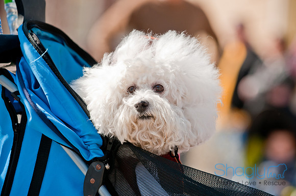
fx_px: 2032
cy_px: 98
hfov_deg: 8.3
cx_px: 148
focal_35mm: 248
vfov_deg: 5.5
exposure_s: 1/1250
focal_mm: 165
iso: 200
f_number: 4
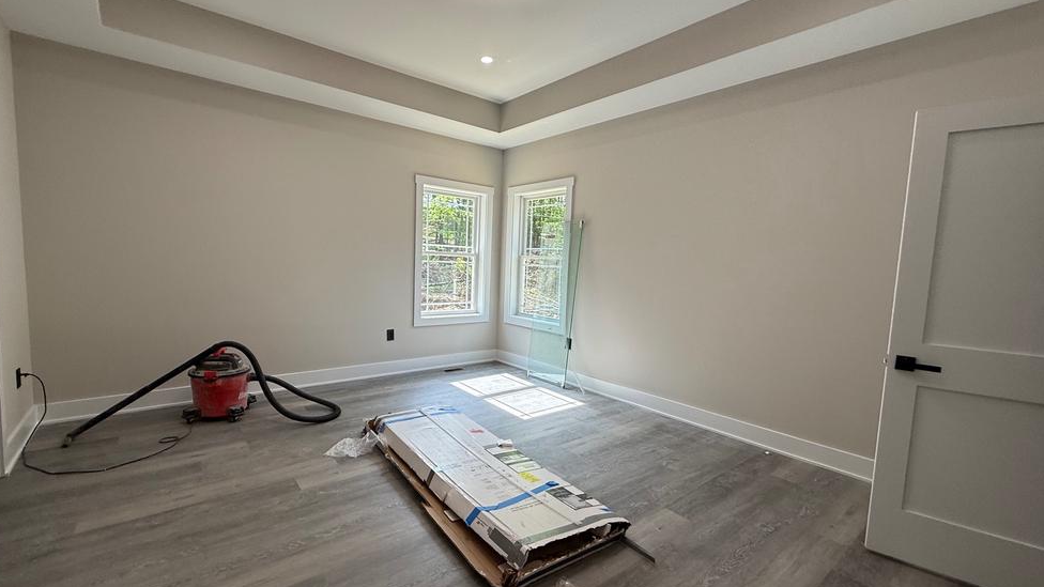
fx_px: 443
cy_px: 302
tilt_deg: -6.0
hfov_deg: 99.3
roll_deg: -2.5
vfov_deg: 67.1
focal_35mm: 16
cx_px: 500
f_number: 2.2
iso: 64
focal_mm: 2.22
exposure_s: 1/161
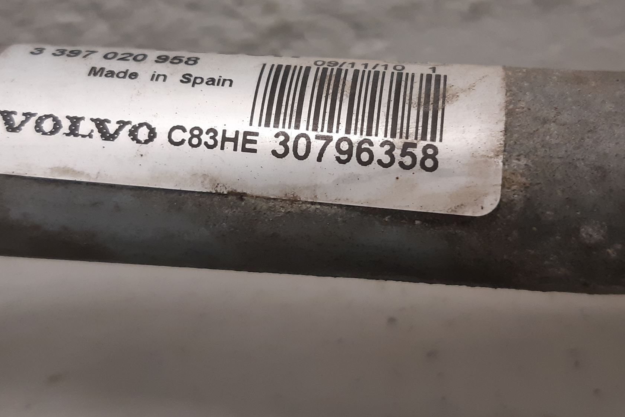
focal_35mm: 33
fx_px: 573
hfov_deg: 57.2
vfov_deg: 39.5
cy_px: 142
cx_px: 321
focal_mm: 3.93
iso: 160
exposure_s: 1/50
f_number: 1.7
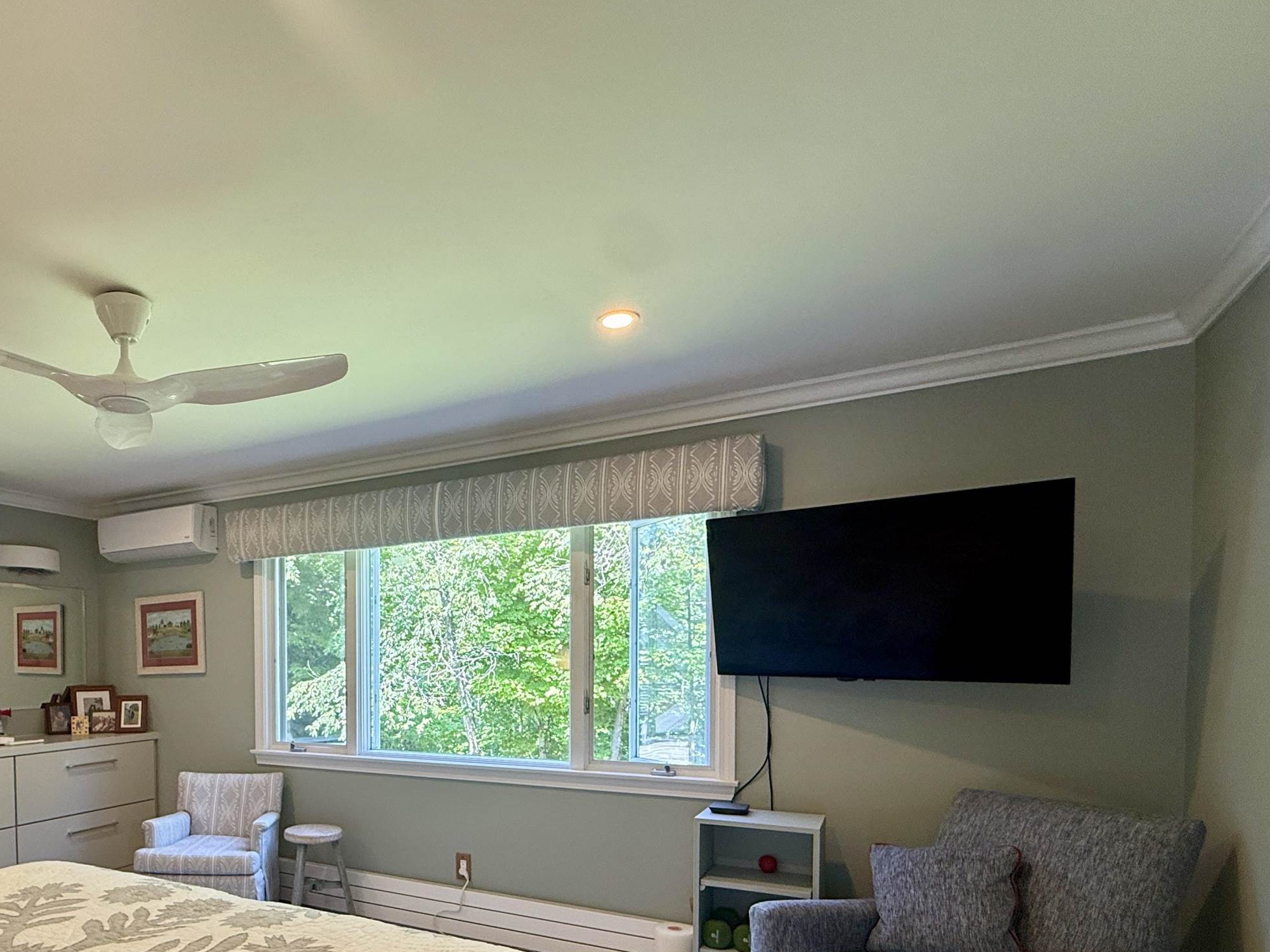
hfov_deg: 73.2
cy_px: 699
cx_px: 389
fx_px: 807
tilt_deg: -1.4
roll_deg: +1.2
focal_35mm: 22
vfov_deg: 58.3
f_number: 2.2
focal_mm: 2.22
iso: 100
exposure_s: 1/120
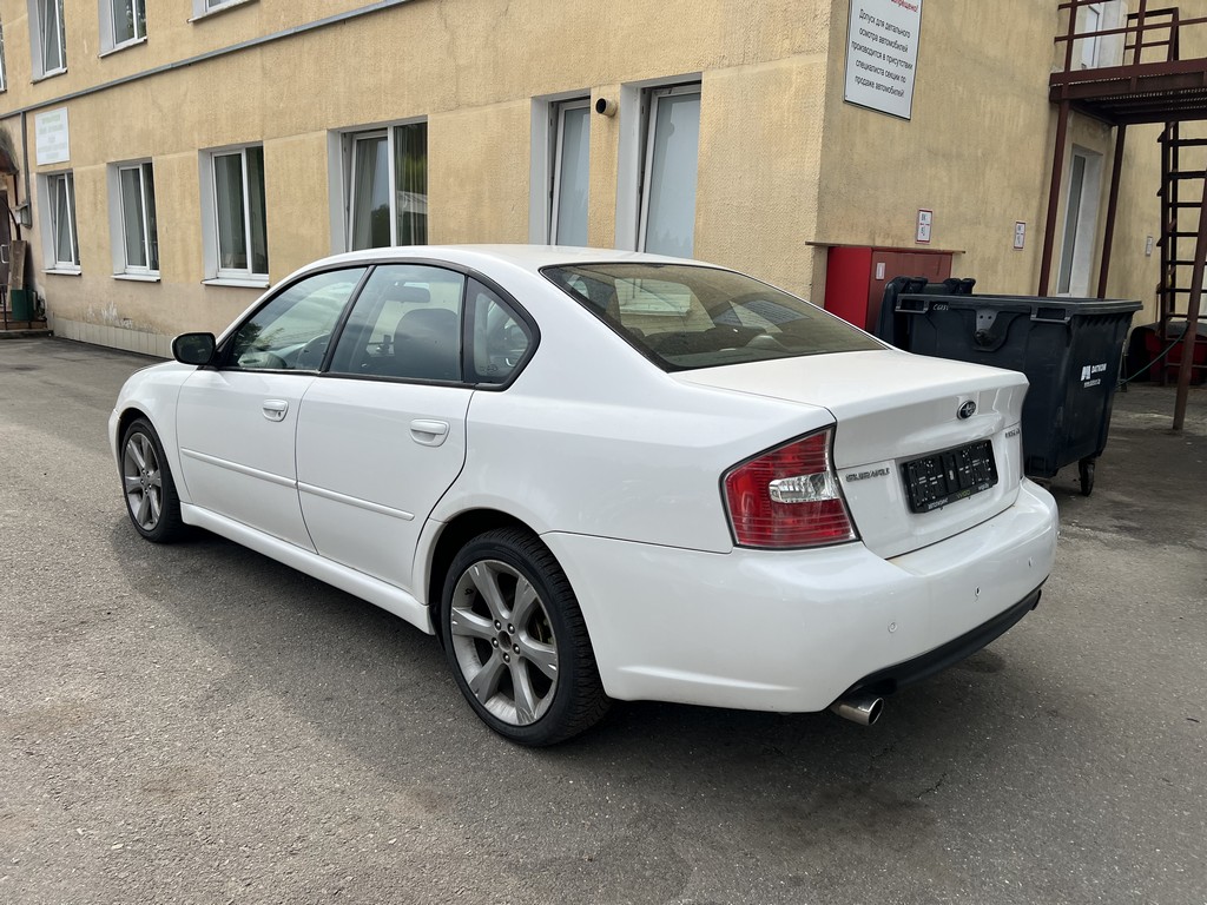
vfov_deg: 53.1
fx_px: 907
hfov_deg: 67.3
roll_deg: -1.9
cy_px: 452
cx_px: 604
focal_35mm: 26
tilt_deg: -8.3
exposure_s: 1/2841
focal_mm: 5.7
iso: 50
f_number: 1.5
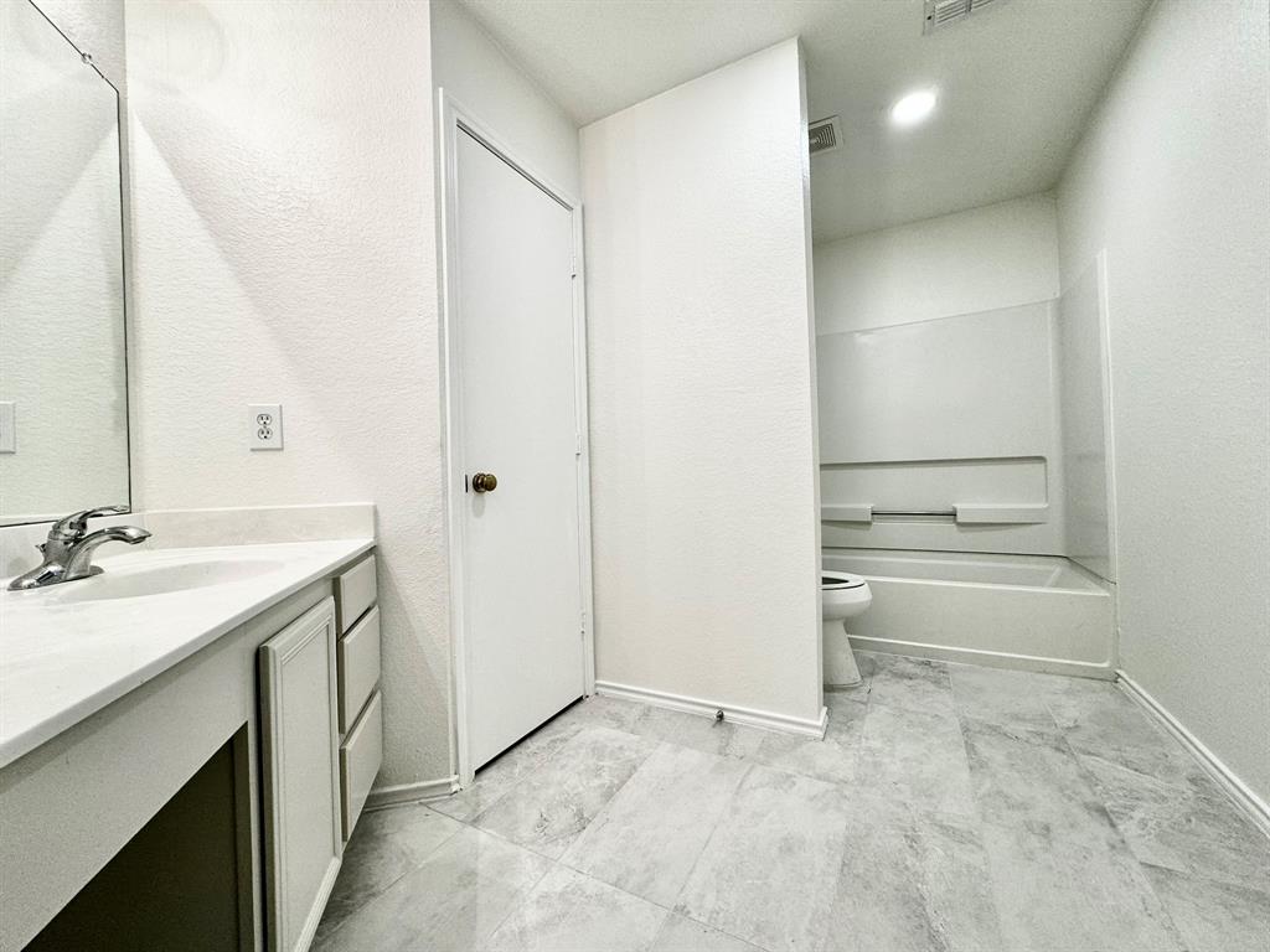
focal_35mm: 14
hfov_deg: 102.1
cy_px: 476
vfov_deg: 85.7
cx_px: 635
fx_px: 514
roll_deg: +1.8
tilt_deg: -0.4
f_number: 2.2
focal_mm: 2.22
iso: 80
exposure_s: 1/120
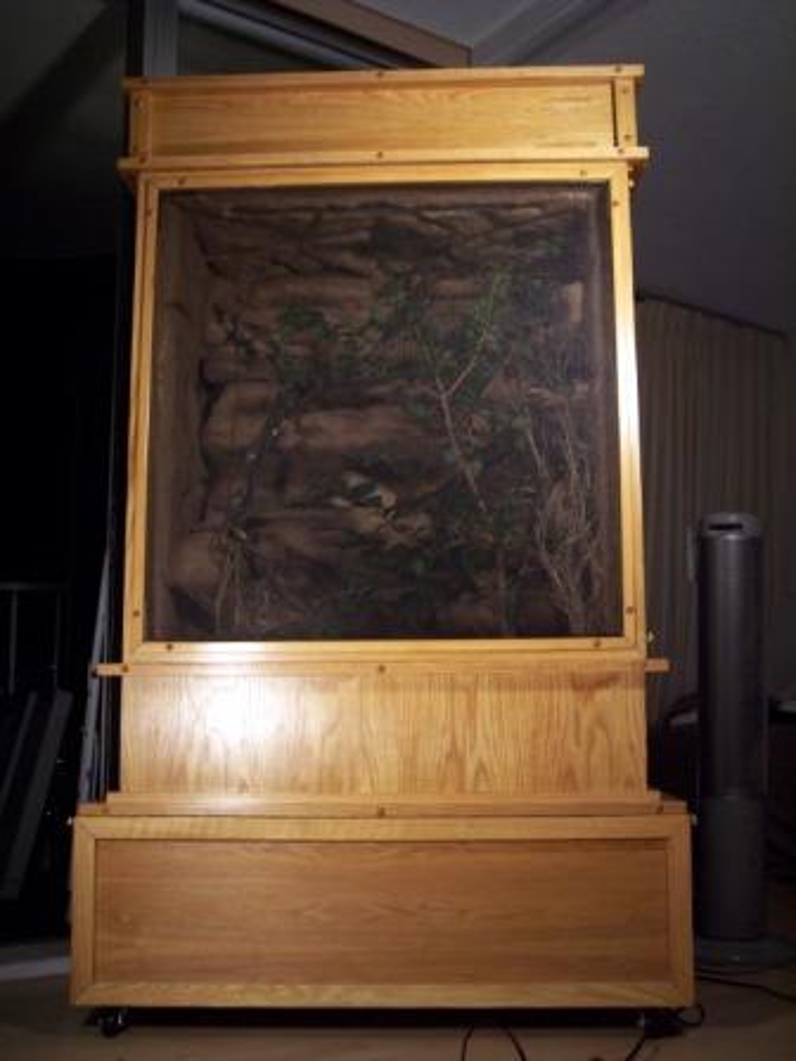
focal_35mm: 39
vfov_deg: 47.9
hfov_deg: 36.8
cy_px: 530
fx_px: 1196
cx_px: 398
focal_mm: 8
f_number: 3.4
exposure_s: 1/10
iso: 200
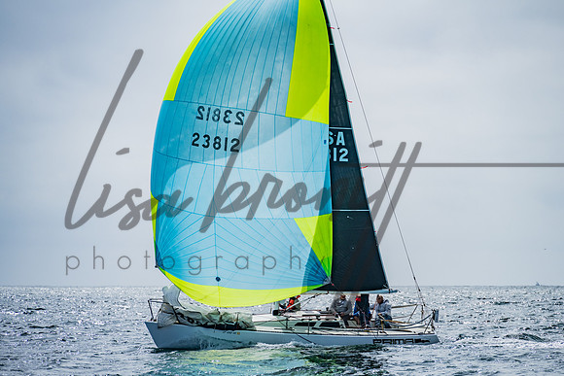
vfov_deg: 6.1
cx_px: 314
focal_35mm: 225
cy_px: 207
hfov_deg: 9.1
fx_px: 3530
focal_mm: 200
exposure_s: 1/3200
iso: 200
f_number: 6.3
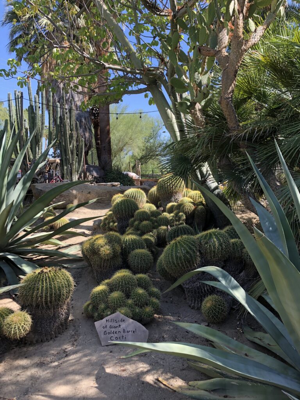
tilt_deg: -2.0
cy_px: 200
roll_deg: +1.3
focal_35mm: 28
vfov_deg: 63.4
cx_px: 150
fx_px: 324
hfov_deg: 49.7
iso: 20
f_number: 1.8
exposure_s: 1/378
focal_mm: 3.99
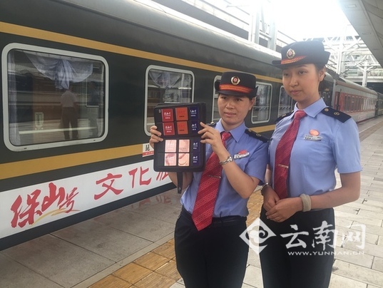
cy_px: 144
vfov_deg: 48.3
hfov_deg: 61.6
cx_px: 192
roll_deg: -4.2
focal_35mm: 29
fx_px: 321
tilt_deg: -7.3
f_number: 2.2
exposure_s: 1/115
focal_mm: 4.15
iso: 32
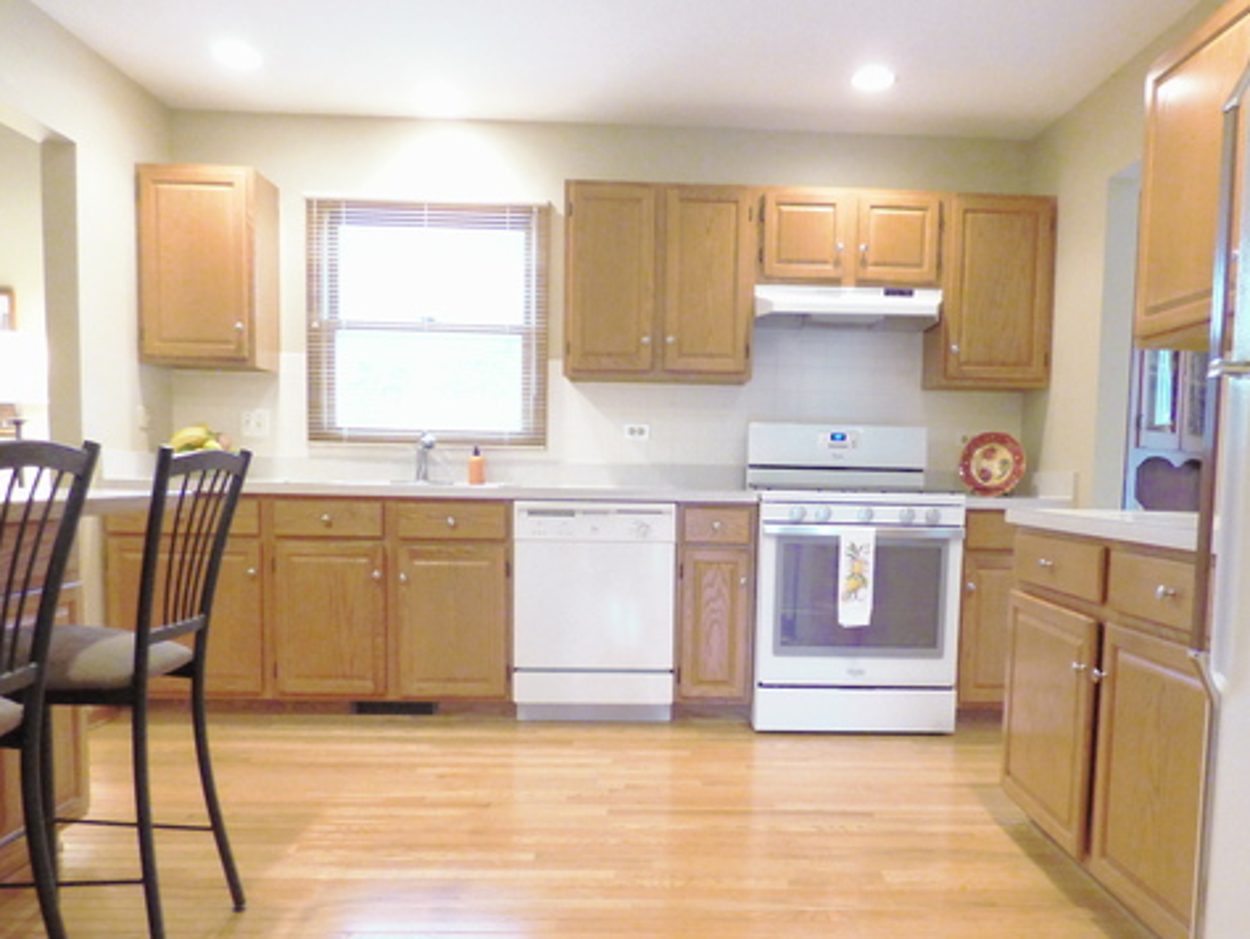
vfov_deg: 51.0
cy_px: 572
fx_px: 975
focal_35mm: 27
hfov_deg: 65.2
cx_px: 686
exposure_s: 1/40
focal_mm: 3.58
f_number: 2.8
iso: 400
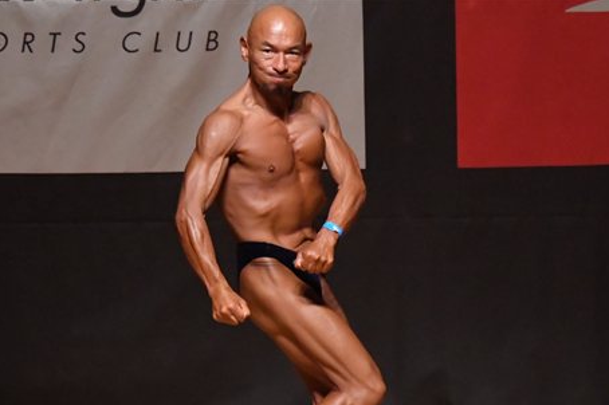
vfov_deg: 3.0
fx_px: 7793
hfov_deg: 4.5
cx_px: 257
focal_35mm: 461
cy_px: 343
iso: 8000
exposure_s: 1/400
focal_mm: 180
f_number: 5.6
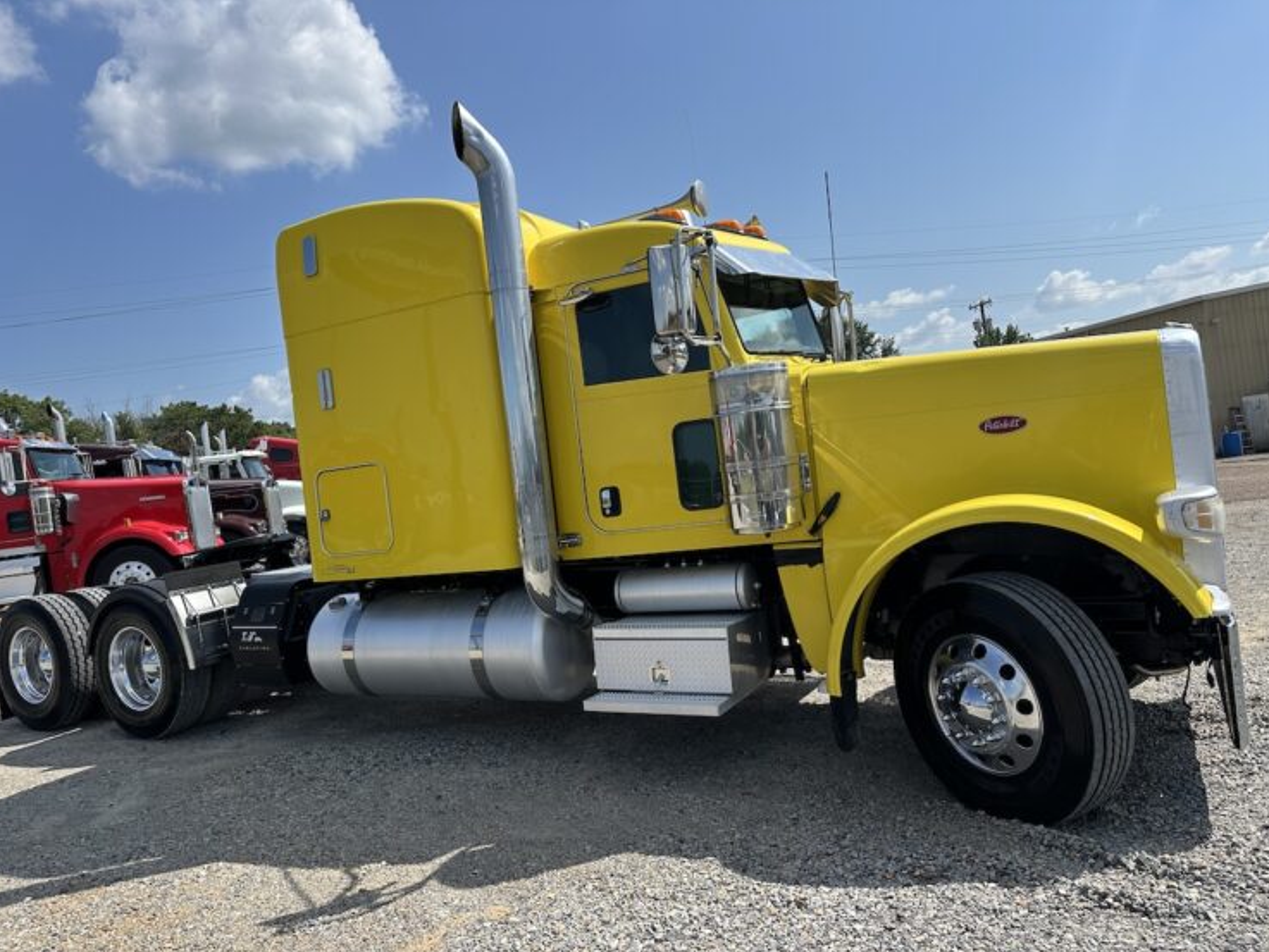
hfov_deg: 69.4
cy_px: 494
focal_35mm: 25
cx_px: 620
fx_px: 917
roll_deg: +7.2
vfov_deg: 54.9
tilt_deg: +1.2
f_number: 1.78
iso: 80
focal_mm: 6.86
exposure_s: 1/5525
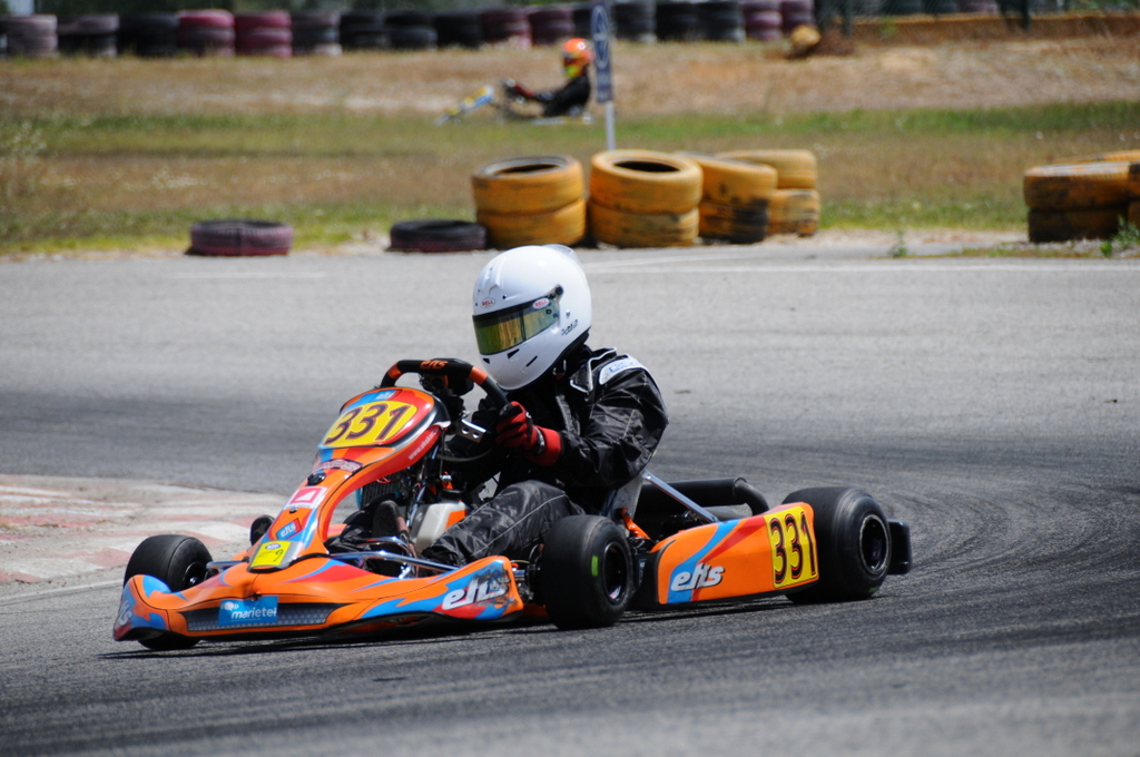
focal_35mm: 300
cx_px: 570
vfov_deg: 4.6
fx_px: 9488
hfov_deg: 6.9
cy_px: 378
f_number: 5.6
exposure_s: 1/2500
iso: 400
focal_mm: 200
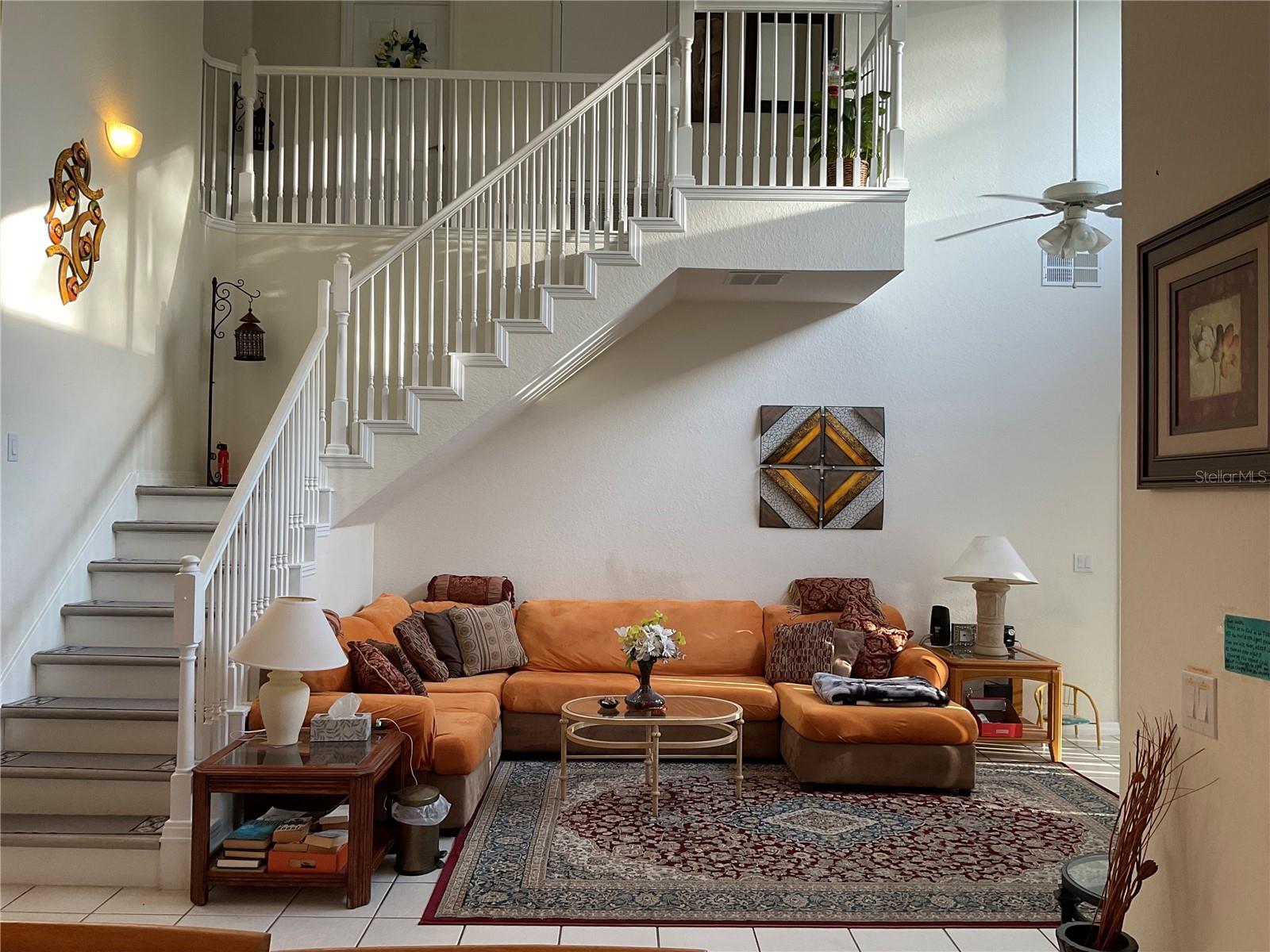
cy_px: 476
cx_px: 635
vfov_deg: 48.2
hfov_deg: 61.7
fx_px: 1064
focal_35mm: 29
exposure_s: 1/120
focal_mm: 3
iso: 50
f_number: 1.8
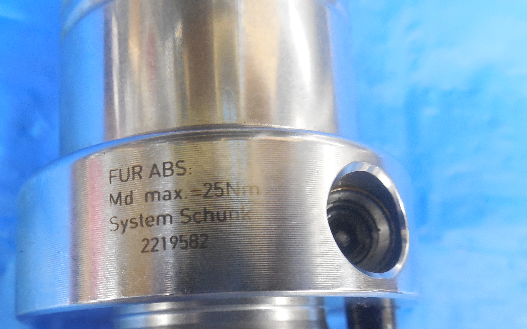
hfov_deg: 52.3
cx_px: 205
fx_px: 531
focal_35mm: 37
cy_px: 243
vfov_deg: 33.8
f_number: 3.3
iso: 400
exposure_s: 1/8
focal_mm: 4.5
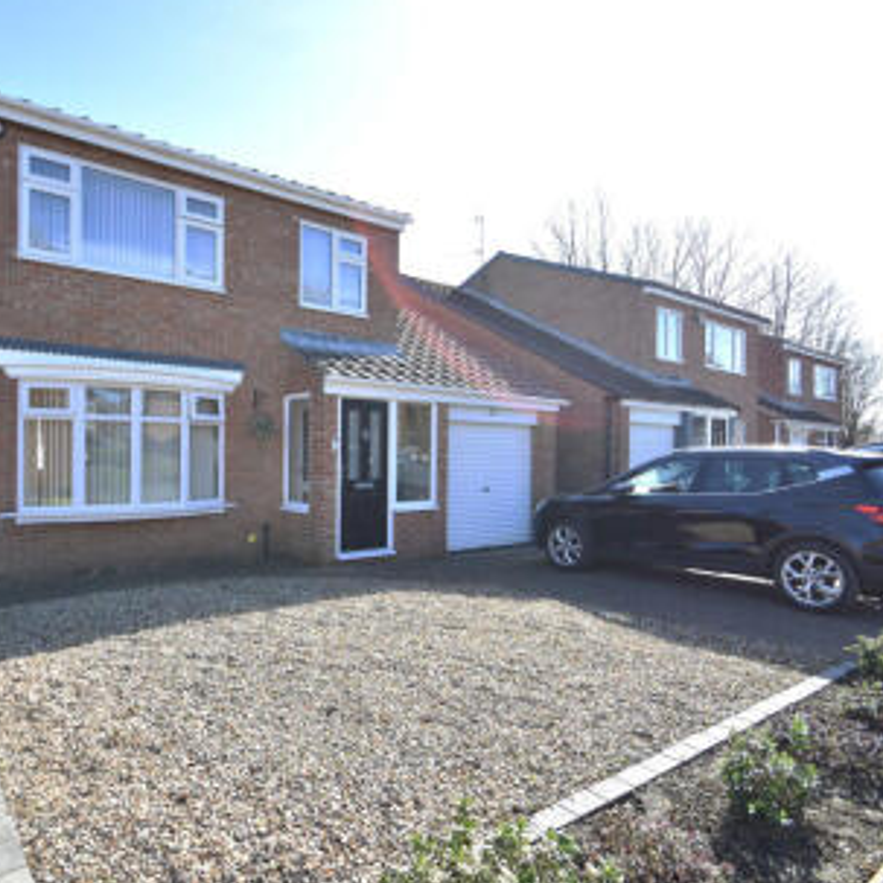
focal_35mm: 20
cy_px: 444
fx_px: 577
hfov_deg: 73.8
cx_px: 344
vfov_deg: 74.8
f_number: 8
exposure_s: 1/250
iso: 200
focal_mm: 10
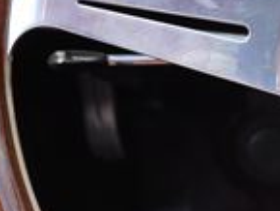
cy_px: 159
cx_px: 533
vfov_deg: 5.3
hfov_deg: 6.9
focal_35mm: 280
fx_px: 2267
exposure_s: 1/160
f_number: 6.3
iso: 200
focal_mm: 44
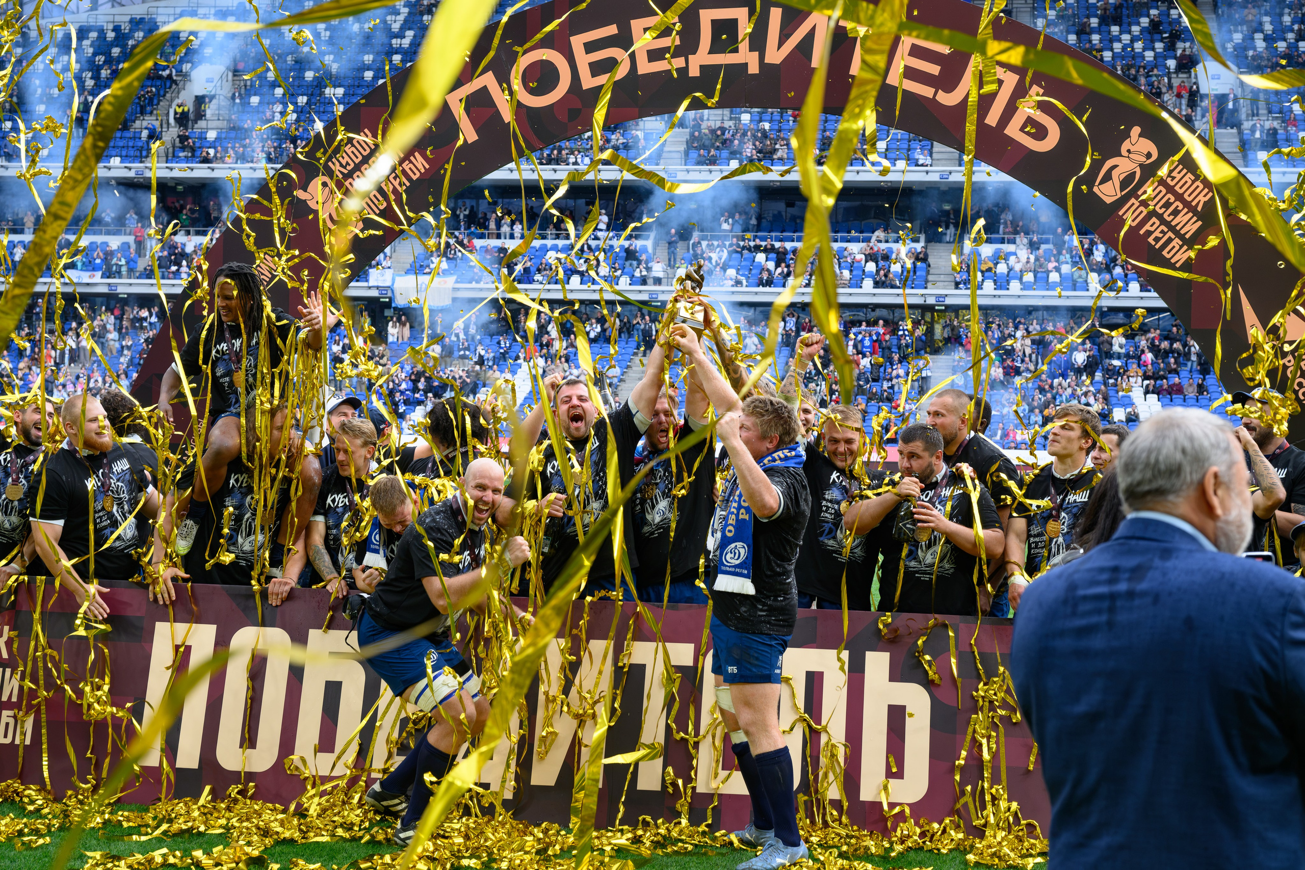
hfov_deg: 38.2
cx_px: 652
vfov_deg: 26.0
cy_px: 435
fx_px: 1885
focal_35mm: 52
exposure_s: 1/640
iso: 720
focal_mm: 52
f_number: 5.6
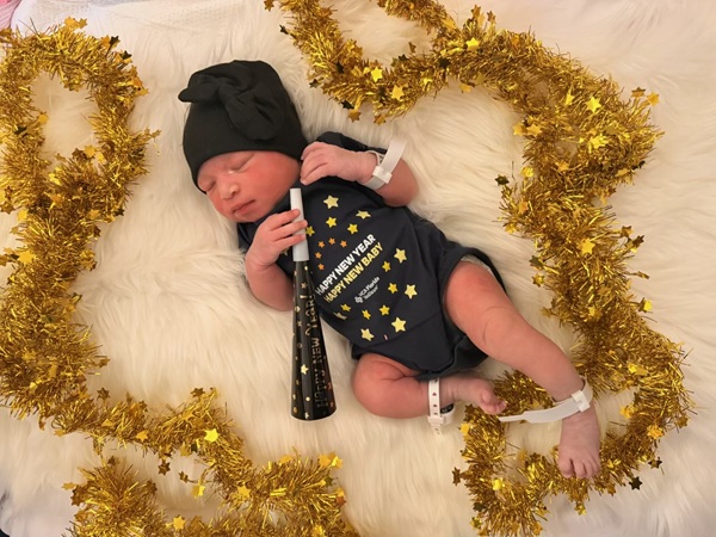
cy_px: 268
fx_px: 496
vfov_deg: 56.8
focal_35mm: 24
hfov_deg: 71.6
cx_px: 358
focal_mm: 6.76
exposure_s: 1/60
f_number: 1.78
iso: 500
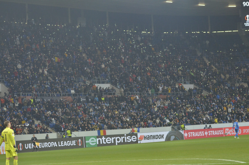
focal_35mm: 105
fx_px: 725
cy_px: 82
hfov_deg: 19.5
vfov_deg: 13.0
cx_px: 124
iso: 1250
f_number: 2.8
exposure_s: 1/1000
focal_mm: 70
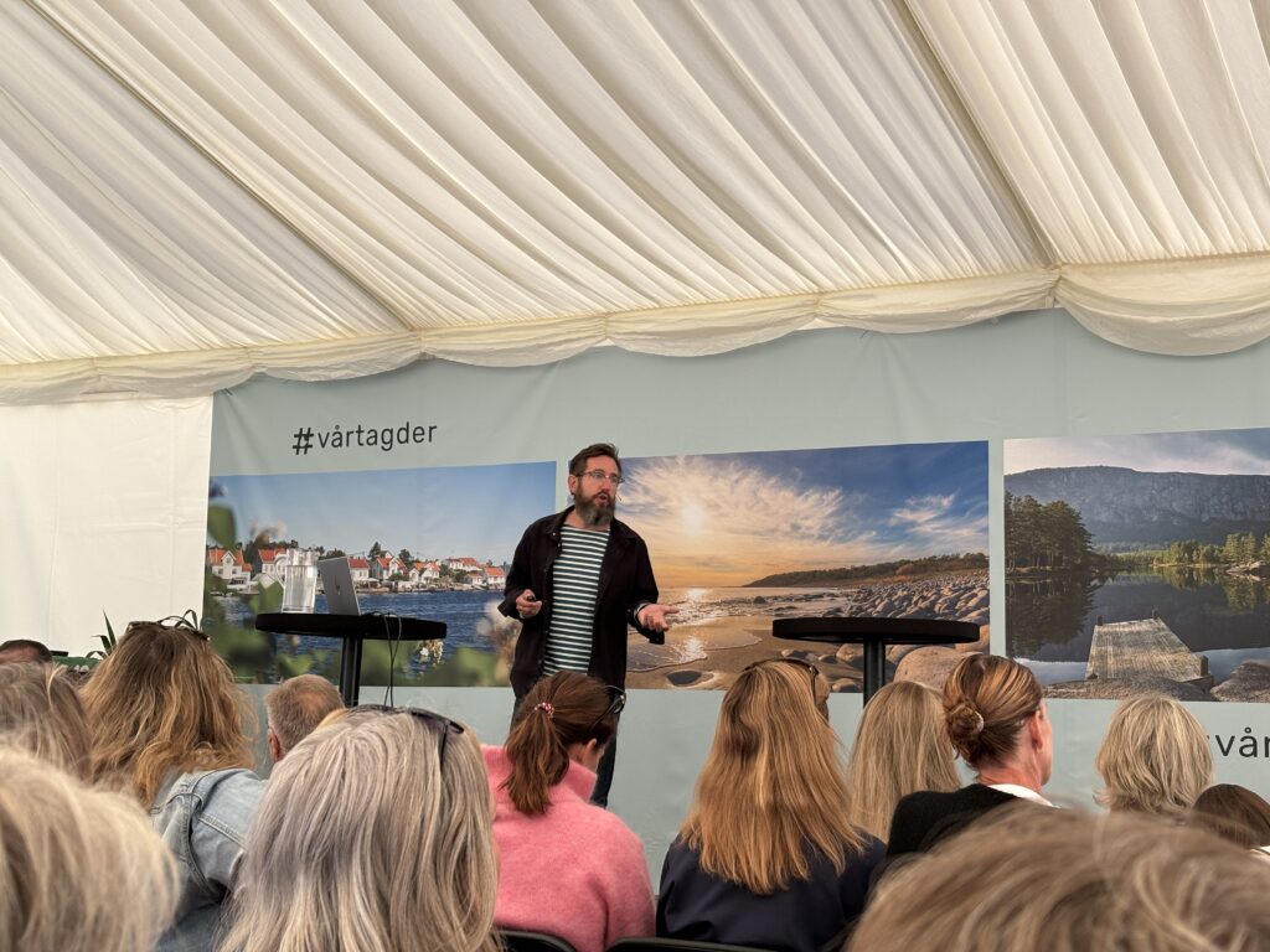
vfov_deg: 28.0
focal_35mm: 52
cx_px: 635
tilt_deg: +6.7
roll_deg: -1.0
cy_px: 476
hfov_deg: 36.8
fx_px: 1908
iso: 32
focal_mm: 5.96
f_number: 1.6
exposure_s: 1/213
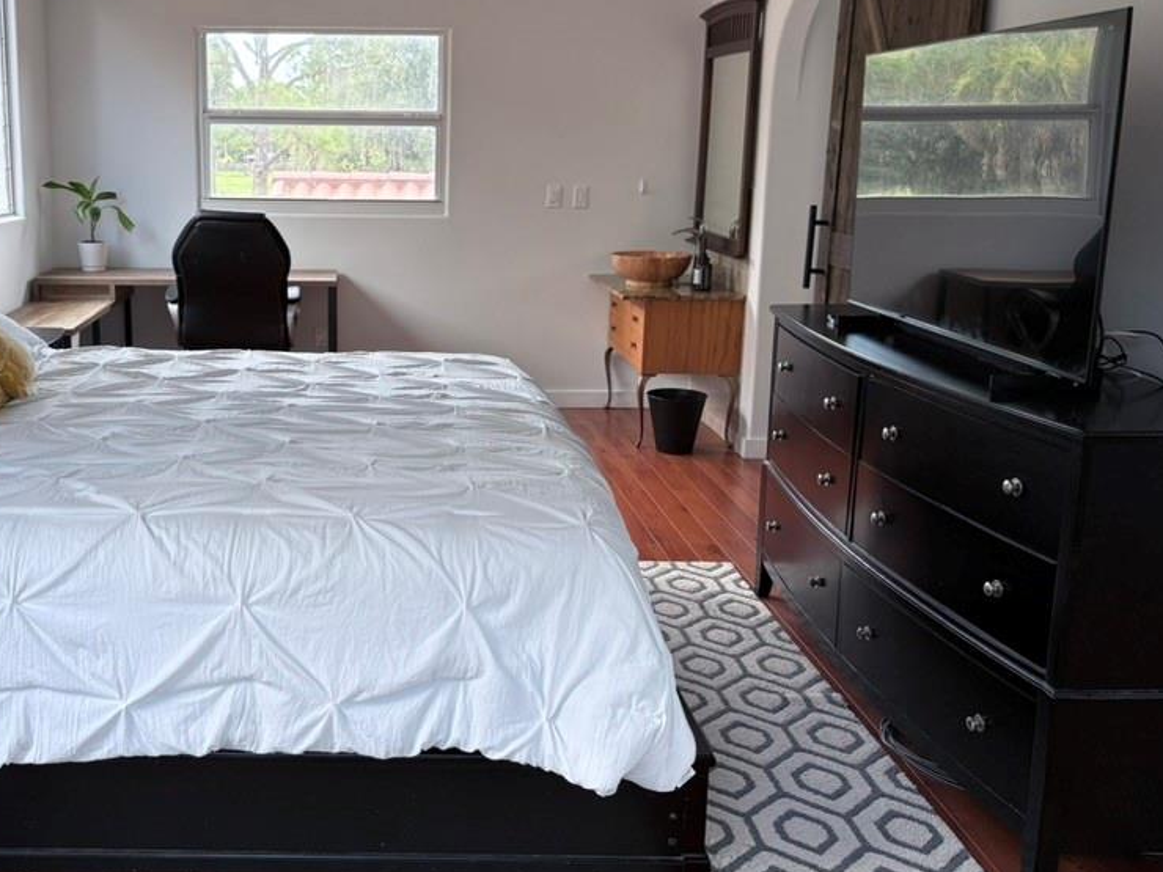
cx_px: 379
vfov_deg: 39.6
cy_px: 377
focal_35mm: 36
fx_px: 1209
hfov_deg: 50.3
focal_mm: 5.96
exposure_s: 1/122
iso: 80
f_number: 1.6
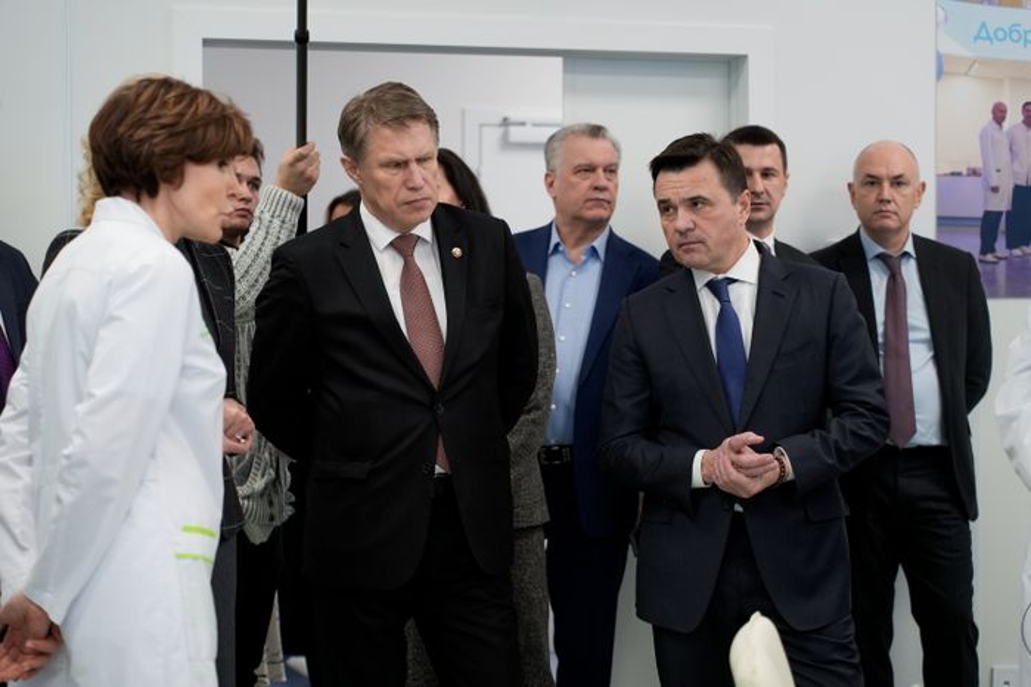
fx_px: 2148
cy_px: 344
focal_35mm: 75
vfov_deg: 18.2
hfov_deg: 27.0
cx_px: 516
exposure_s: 1/320
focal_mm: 75
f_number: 3.5
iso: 1600
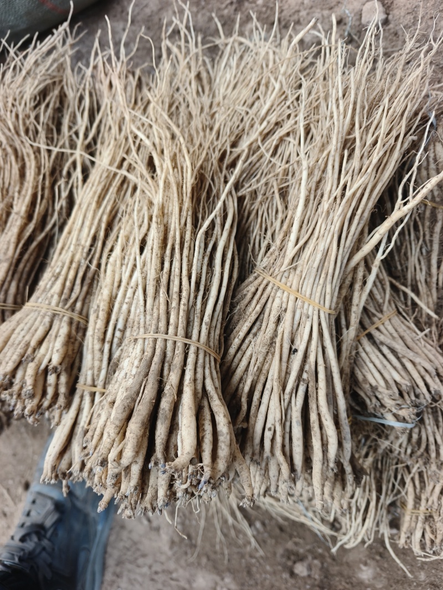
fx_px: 393
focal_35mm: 23
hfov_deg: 58.9
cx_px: 222
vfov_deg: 73.9
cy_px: 295
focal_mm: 6.06
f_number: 1.6
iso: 250
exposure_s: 1/180
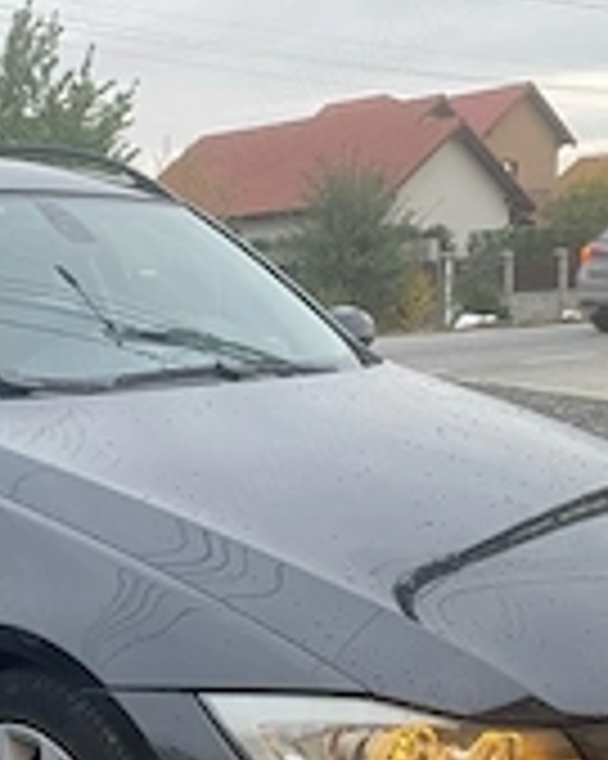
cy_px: 486
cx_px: 77
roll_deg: +1.2
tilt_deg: -8.9
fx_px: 1351
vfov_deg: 31.3
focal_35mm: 60
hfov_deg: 24.7
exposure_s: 1/57
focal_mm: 4.2
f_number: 1.6
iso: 500
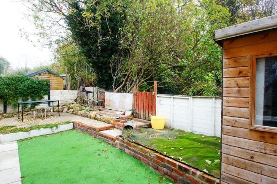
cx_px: 138
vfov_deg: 67.3
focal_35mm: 18
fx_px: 138
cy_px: 92
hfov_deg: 90.1
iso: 200
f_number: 5
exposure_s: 1/40
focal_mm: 12
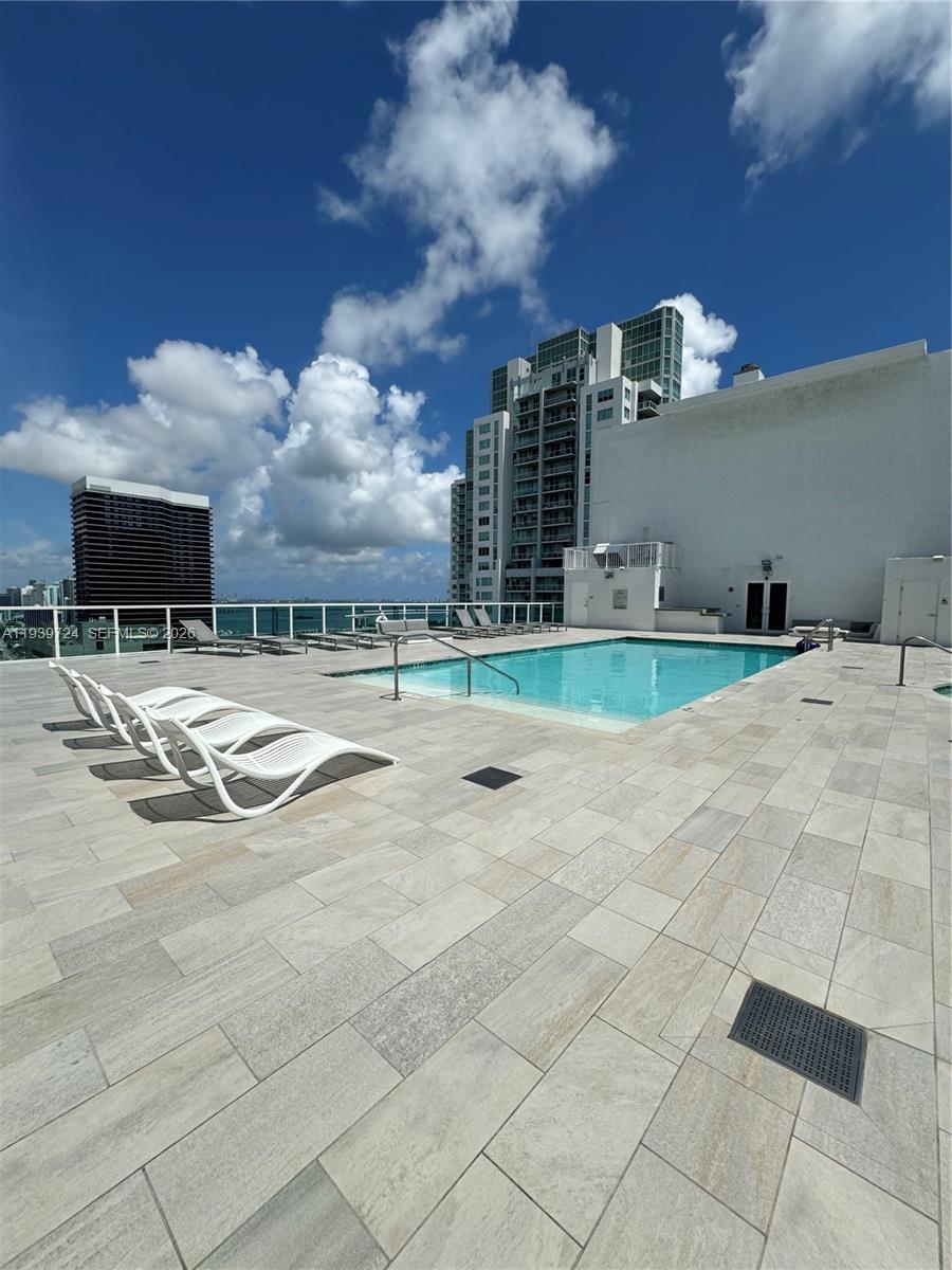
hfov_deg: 85.7
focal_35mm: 14
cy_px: 635
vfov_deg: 102.1
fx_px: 513
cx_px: 476
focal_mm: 2.22
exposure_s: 1/3906
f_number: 2.2
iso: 50
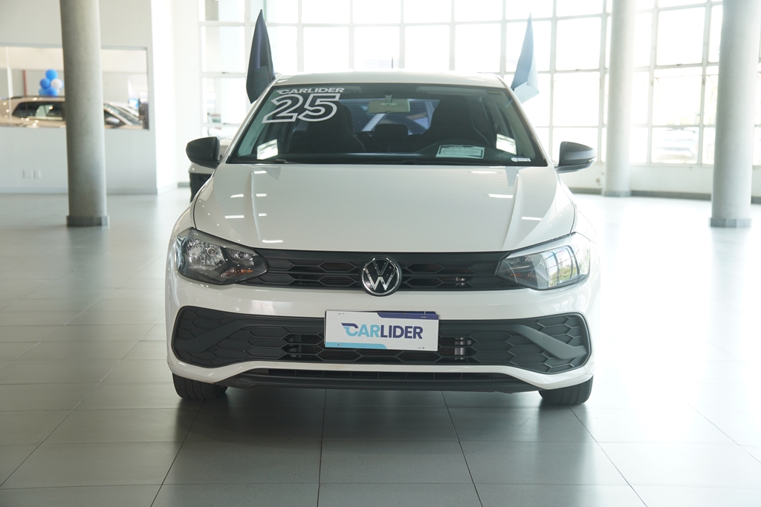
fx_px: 1173
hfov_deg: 35.9
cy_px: 254
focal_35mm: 56
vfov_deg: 24.4
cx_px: 380
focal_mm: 37
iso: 200
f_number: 3.2
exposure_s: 1/60
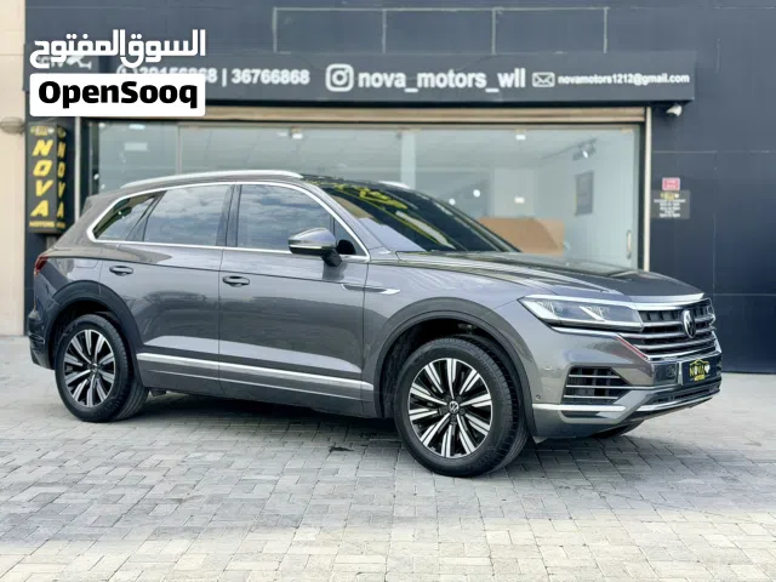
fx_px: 1076
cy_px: 291
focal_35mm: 48
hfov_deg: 39.7
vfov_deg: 30.3
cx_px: 388
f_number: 1.78
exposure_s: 1/1642
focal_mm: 6.76
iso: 80
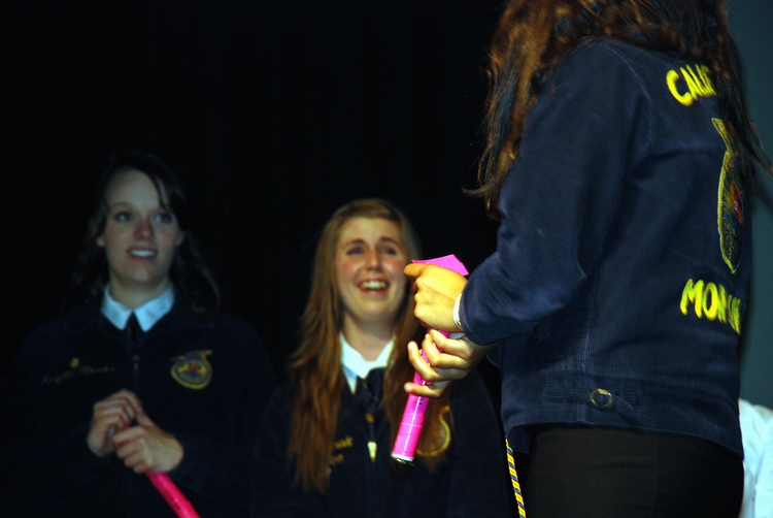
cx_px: 386
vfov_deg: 6.8
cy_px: 259
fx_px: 4353
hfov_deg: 10.1
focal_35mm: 202
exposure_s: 1/60
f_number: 5.6
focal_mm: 135
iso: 250
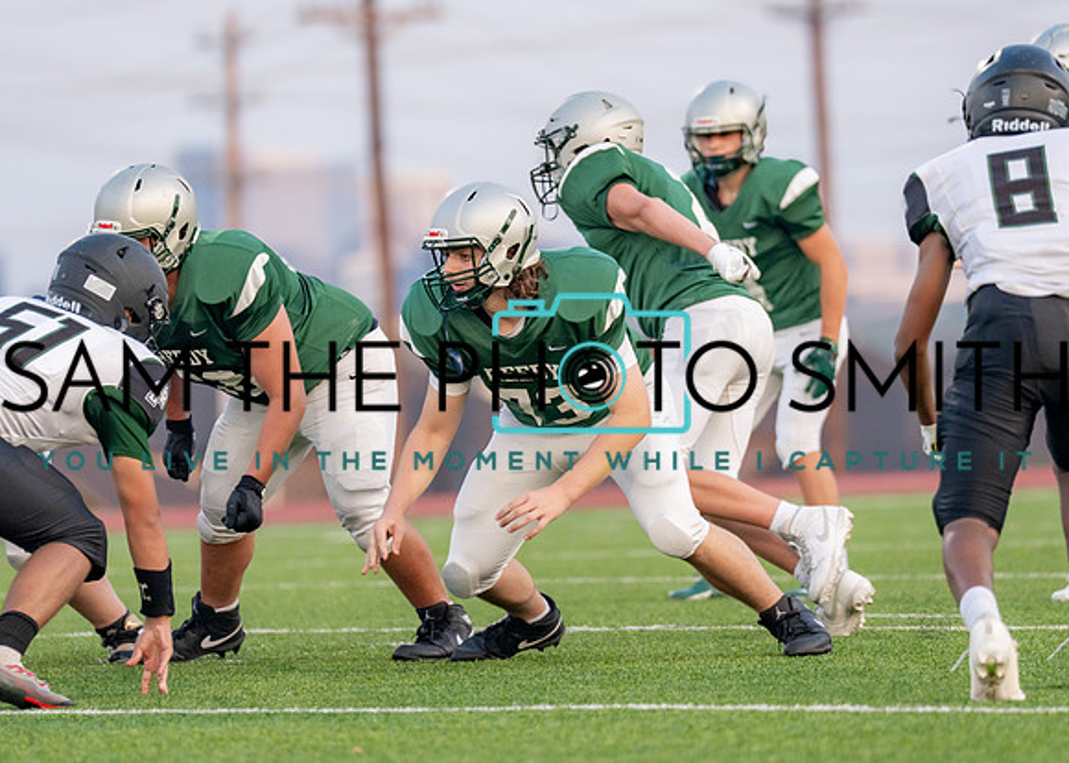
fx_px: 10480
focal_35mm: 345
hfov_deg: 5.8
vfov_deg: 4.2
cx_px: 512
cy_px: 334
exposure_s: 1/1600
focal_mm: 200
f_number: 2.8
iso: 500
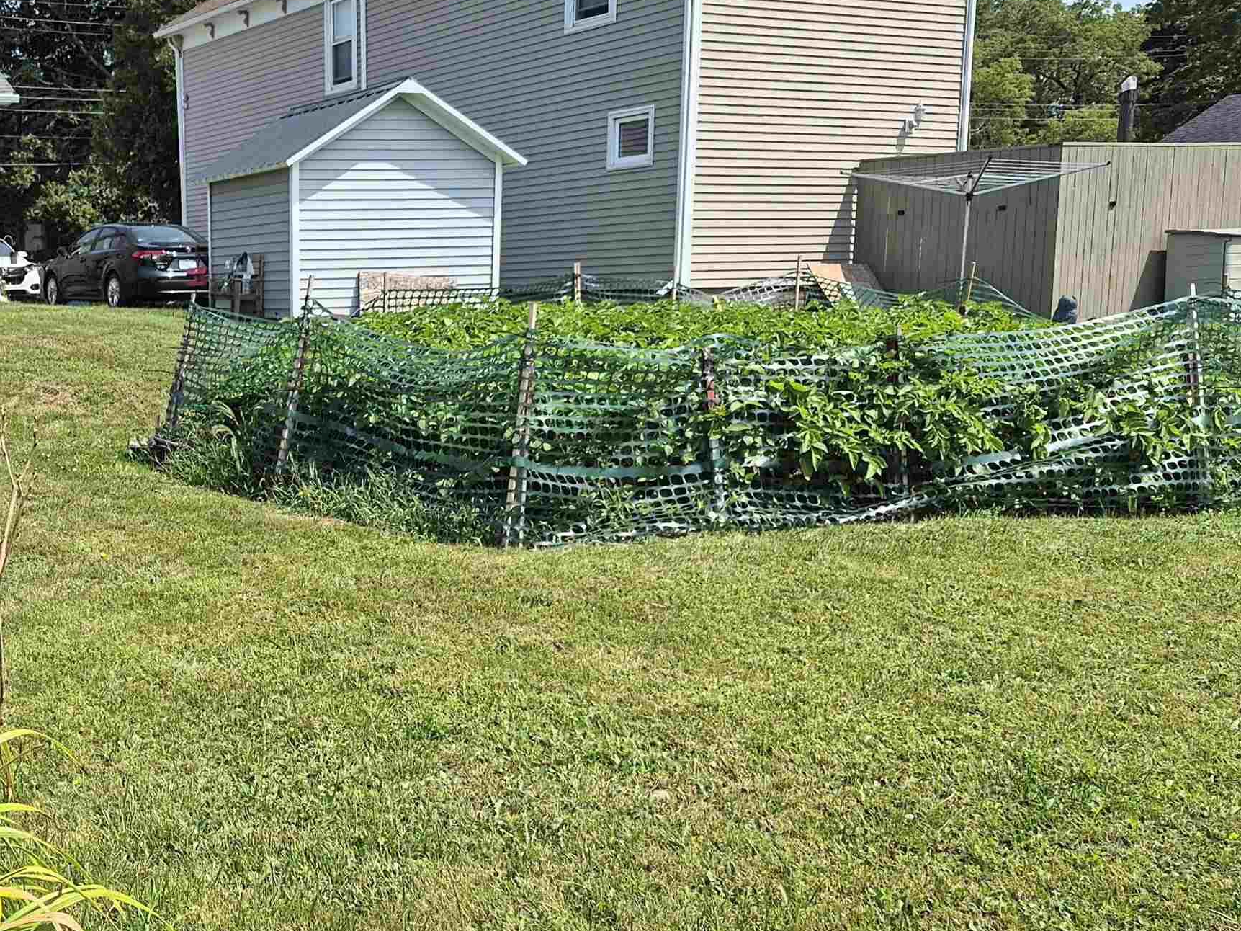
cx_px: 138
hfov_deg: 42.2
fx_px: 1470
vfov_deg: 35.0
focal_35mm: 41
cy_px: 554
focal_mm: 5.4
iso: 80
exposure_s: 1/6128
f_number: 1.8
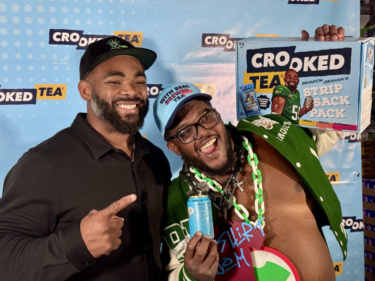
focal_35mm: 48
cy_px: 140
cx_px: 188
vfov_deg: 30.3
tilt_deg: -2.6
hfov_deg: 39.7
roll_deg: +0.9
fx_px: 520
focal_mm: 6.76
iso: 320
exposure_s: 1/40
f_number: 1.78
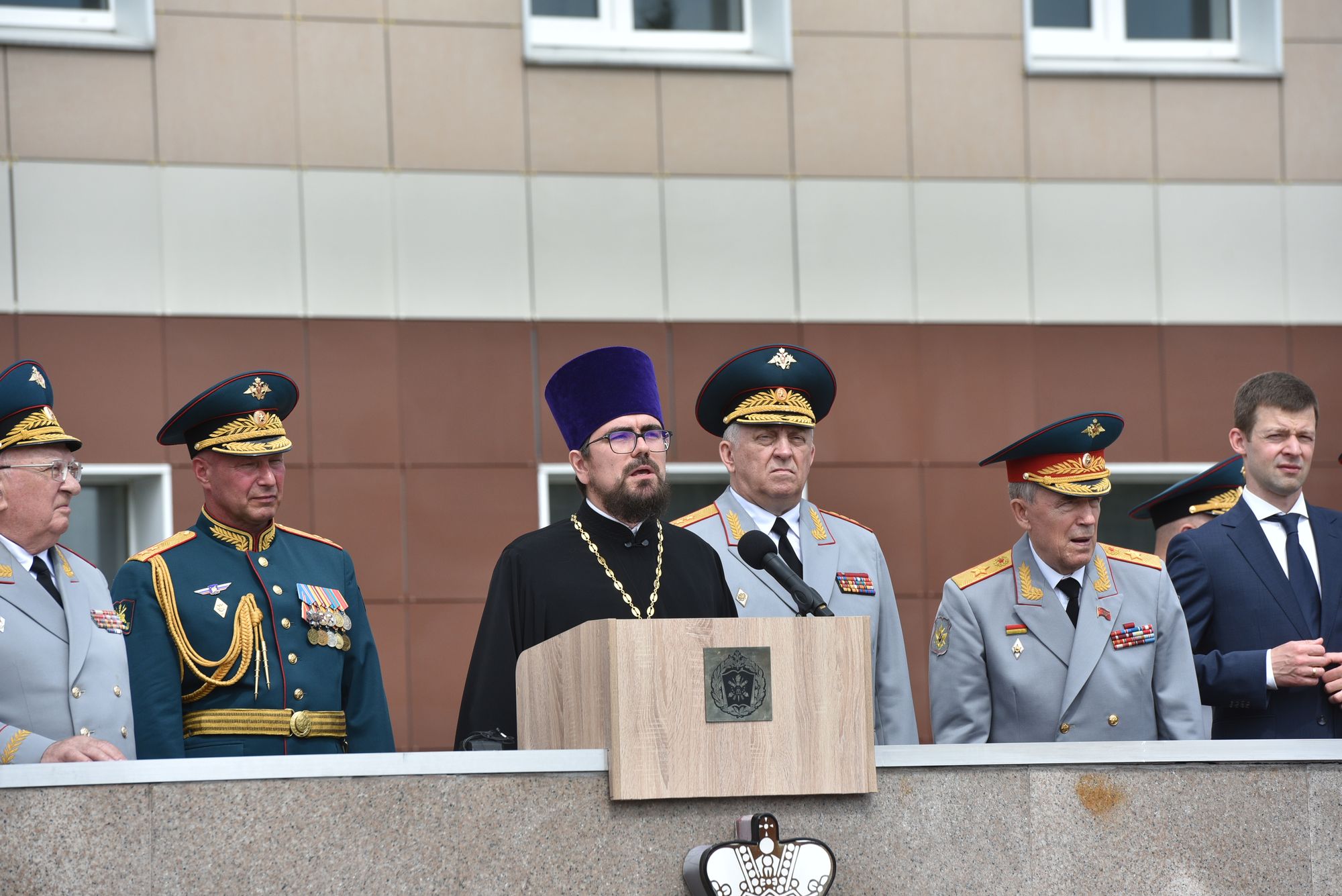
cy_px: 448
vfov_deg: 6.9
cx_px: 671
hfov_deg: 10.3
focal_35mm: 200
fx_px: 7458
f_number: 7.1
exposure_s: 1/800
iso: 200
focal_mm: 200
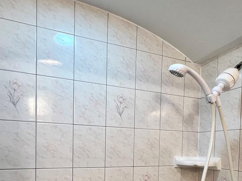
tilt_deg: -1.8
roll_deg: -1.1
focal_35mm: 27
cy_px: 153
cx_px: 132
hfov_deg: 65.2
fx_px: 189
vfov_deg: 47.5
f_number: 1.8
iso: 160
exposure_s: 1/60
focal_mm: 1.57
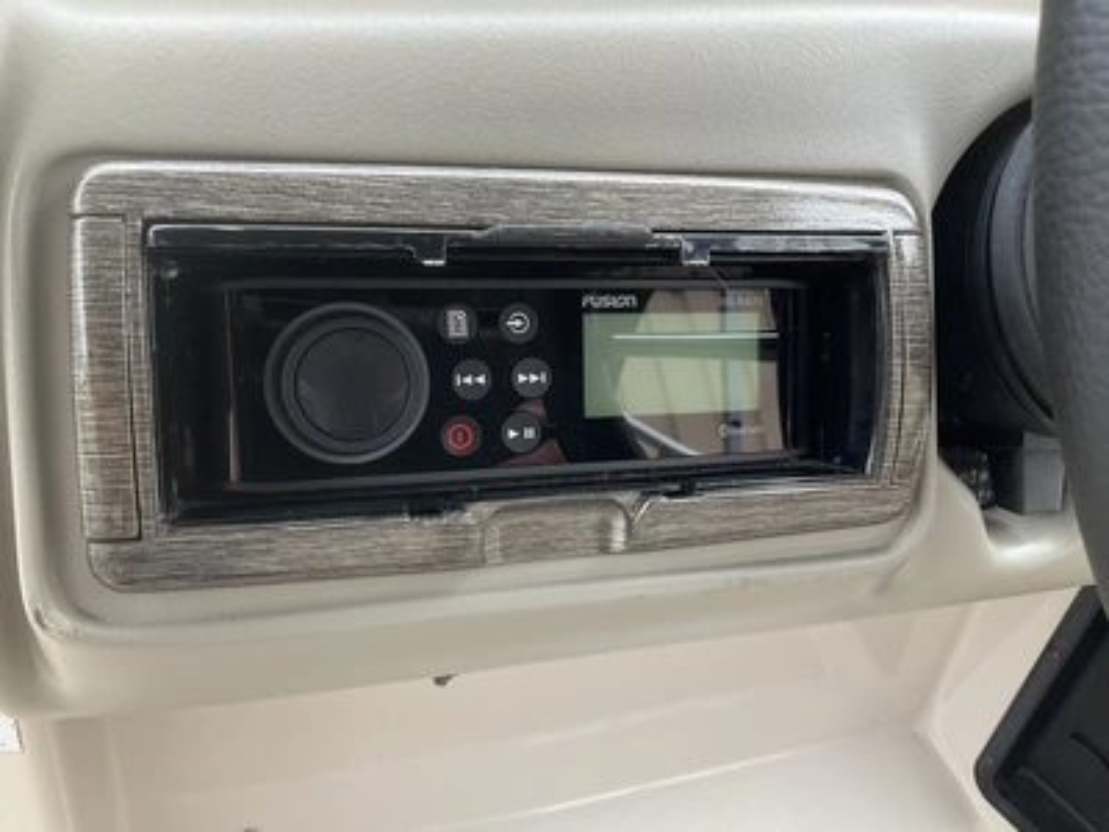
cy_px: 416
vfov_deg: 48.2
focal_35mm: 29
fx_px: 929
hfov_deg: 61.7
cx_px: 554
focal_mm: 3
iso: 25
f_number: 1.8
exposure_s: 1/218
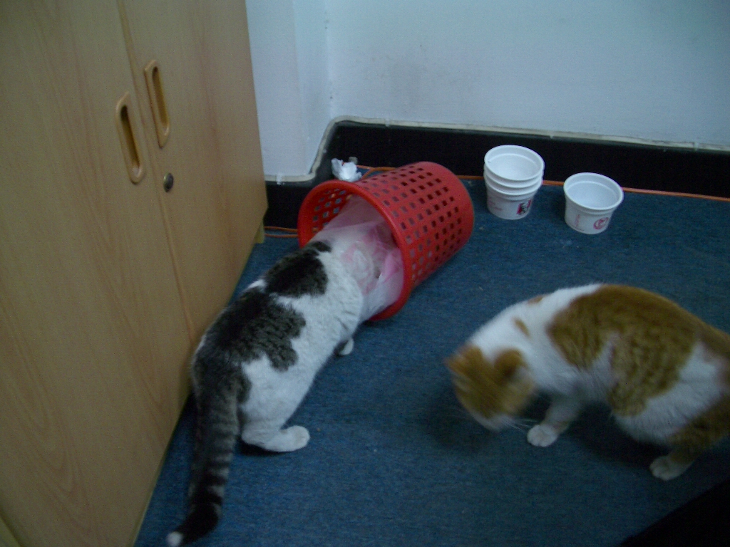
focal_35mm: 35
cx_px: 365
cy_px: 274
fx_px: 738
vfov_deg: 40.7
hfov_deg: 52.6
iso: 100
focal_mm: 5.8
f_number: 2.6
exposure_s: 1/8
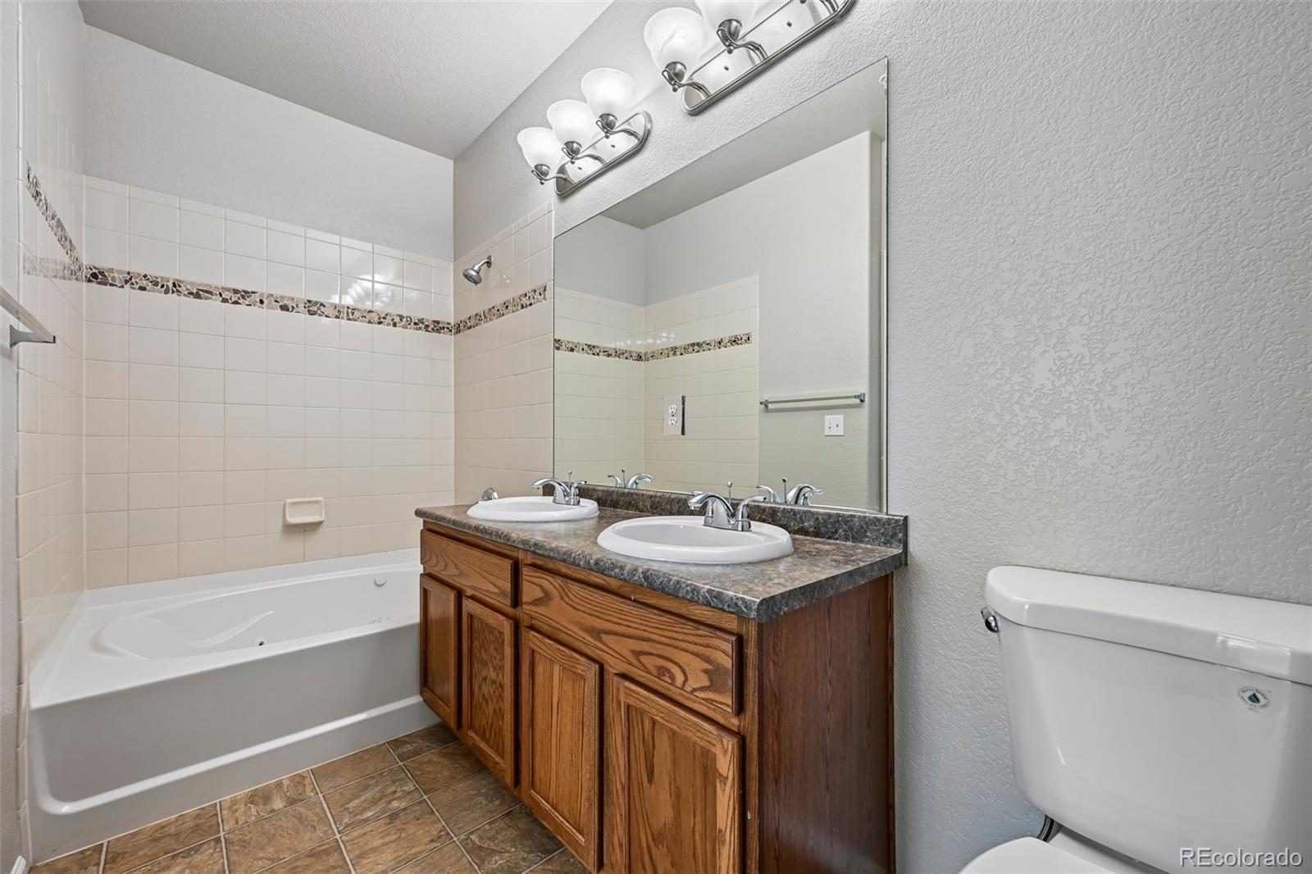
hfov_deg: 104.3
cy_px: 437
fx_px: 510
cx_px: 656
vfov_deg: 81.2
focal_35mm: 14
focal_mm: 14
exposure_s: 1/10
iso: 400
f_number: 10
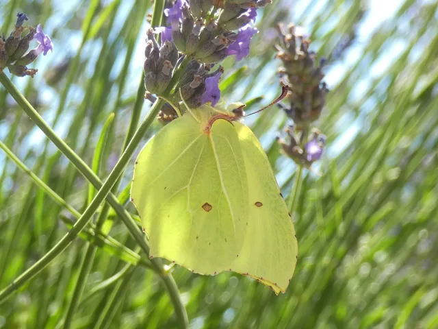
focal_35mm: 76
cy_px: 164
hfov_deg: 25.7
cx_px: 219
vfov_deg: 19.4
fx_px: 962
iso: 80
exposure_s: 1/160
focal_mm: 13.7
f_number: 4.4
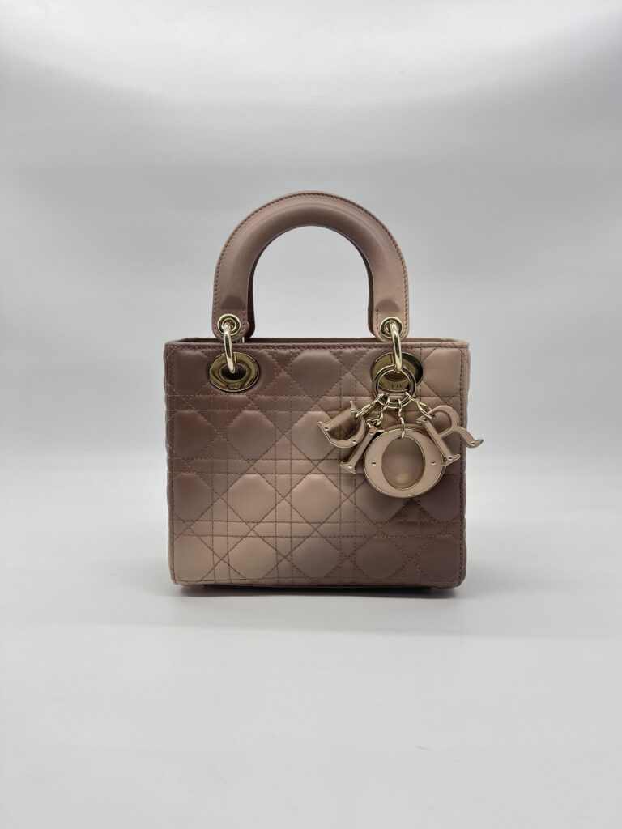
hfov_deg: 53.1
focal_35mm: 26
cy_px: 414
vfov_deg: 67.3
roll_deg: -0.4
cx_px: 311
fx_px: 623
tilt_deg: -8.4
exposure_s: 1/138
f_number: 1.5
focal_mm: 5.7
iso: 32
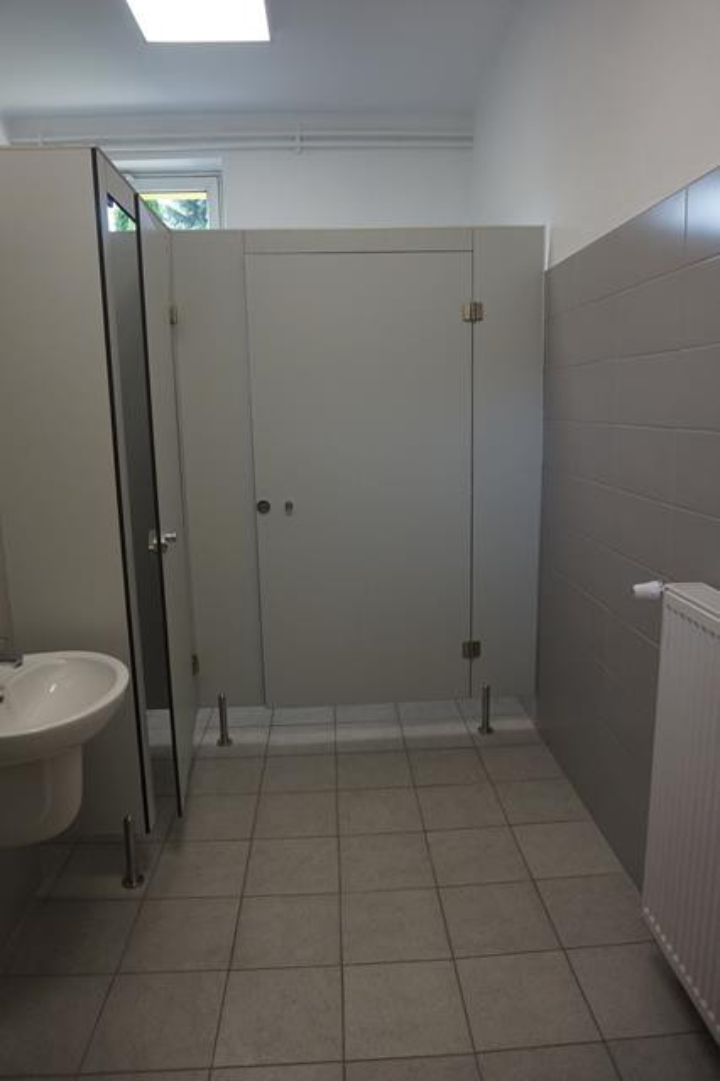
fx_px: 721
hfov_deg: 53.1
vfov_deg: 73.8
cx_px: 360
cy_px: 540
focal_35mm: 24
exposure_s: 1/320
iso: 1000
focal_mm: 16
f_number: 4
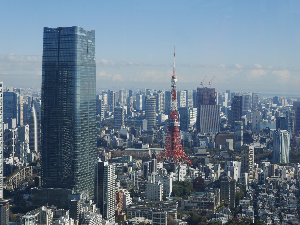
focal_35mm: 62
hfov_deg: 31.2
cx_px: 150
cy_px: 112
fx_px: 538
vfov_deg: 23.7
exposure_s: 1/320
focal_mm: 31
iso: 200
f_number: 9
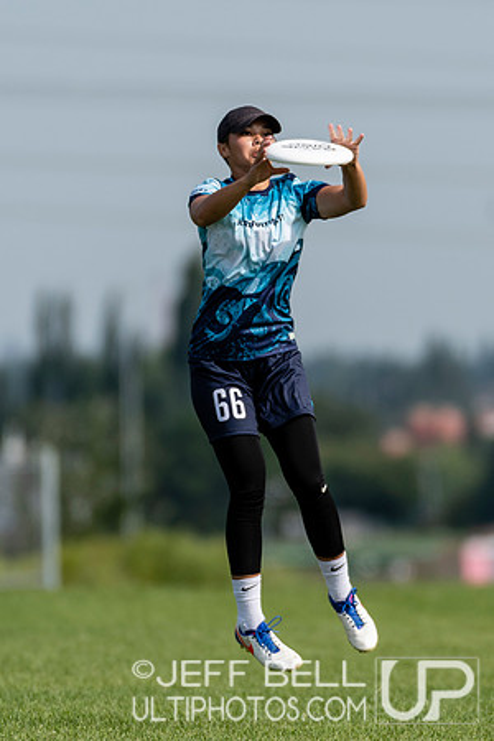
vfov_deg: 2.4
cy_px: 321
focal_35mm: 868
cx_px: 309
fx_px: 17864
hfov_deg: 1.6
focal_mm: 340
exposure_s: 1/1250
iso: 100
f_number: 4
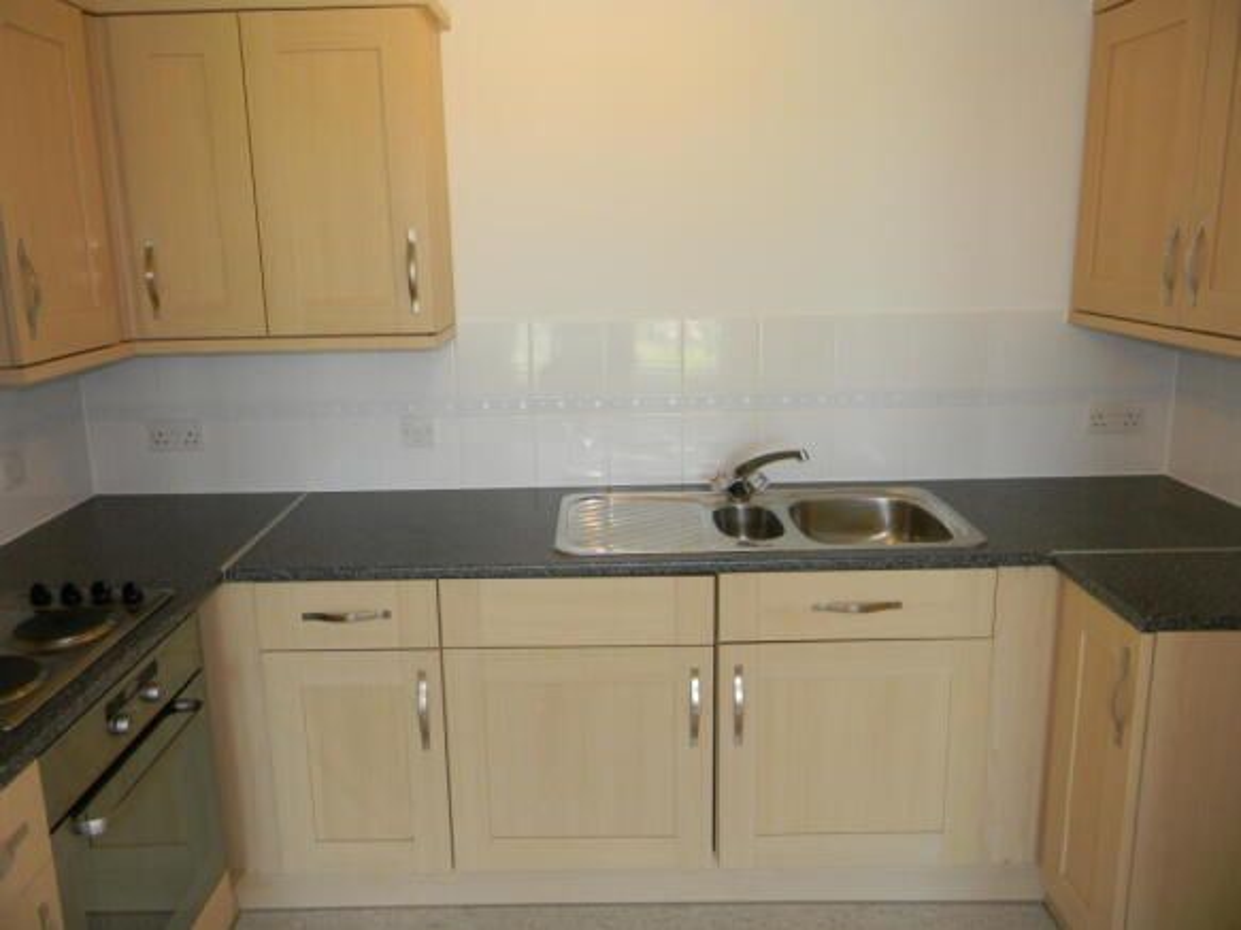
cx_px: 620
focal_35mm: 28
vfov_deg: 49.7
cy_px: 465
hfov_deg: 63.5
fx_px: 1004
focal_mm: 5
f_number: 3.5
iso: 124
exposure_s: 1/30
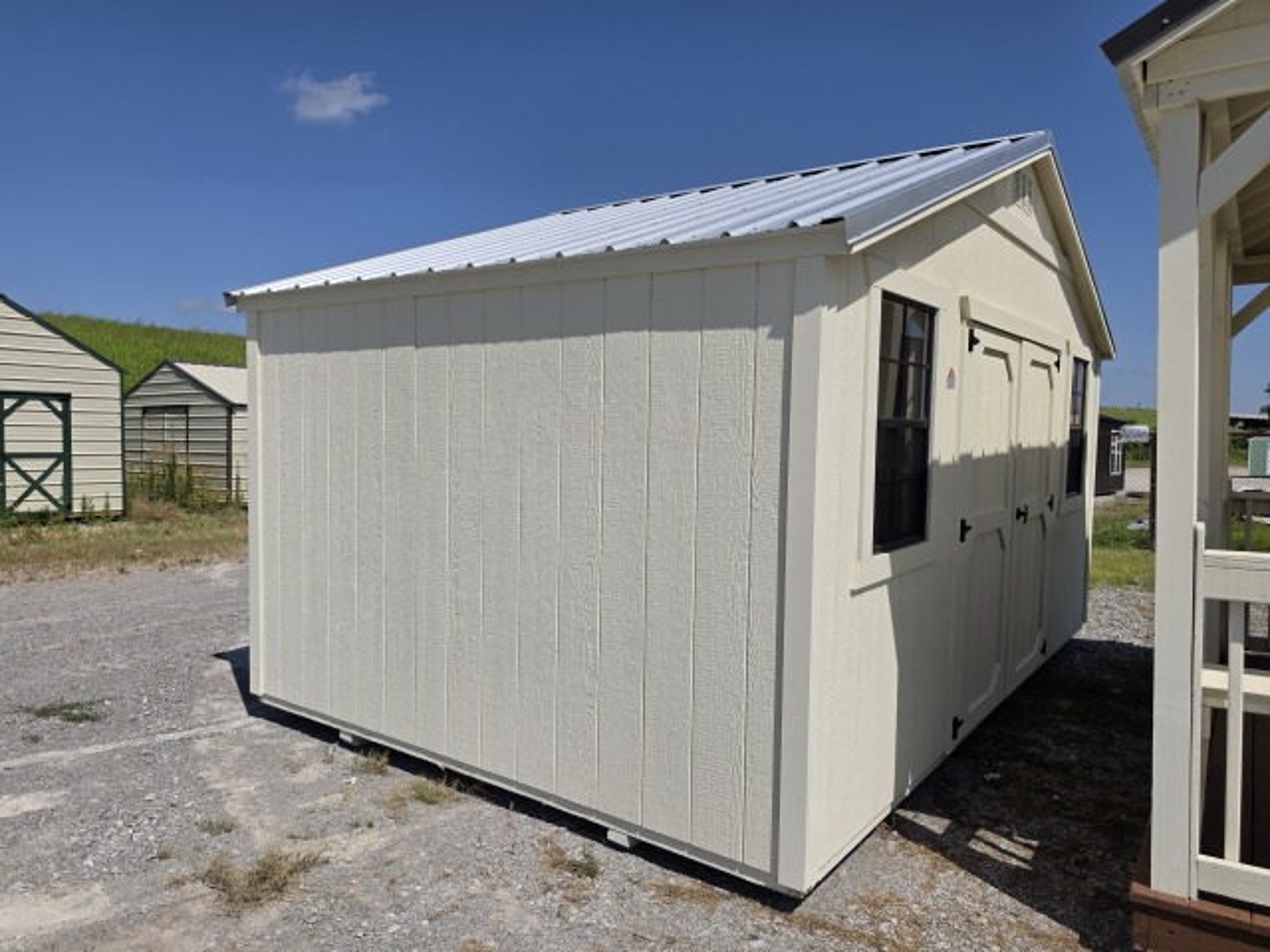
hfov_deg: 73.9
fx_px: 844
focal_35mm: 23
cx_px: 635
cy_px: 476
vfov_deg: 58.9
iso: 32
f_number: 1.4
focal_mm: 6.5
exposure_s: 1/7939
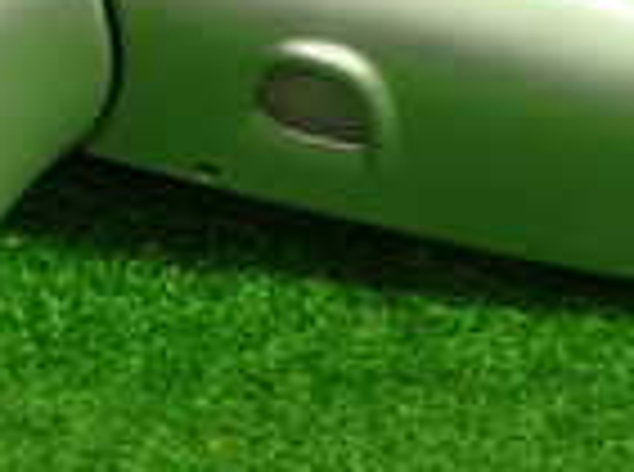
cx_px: -67
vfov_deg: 11.4
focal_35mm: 128
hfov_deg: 15.0
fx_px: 2338
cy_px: 13
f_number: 2.3
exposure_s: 1/40
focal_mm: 5.4
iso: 200
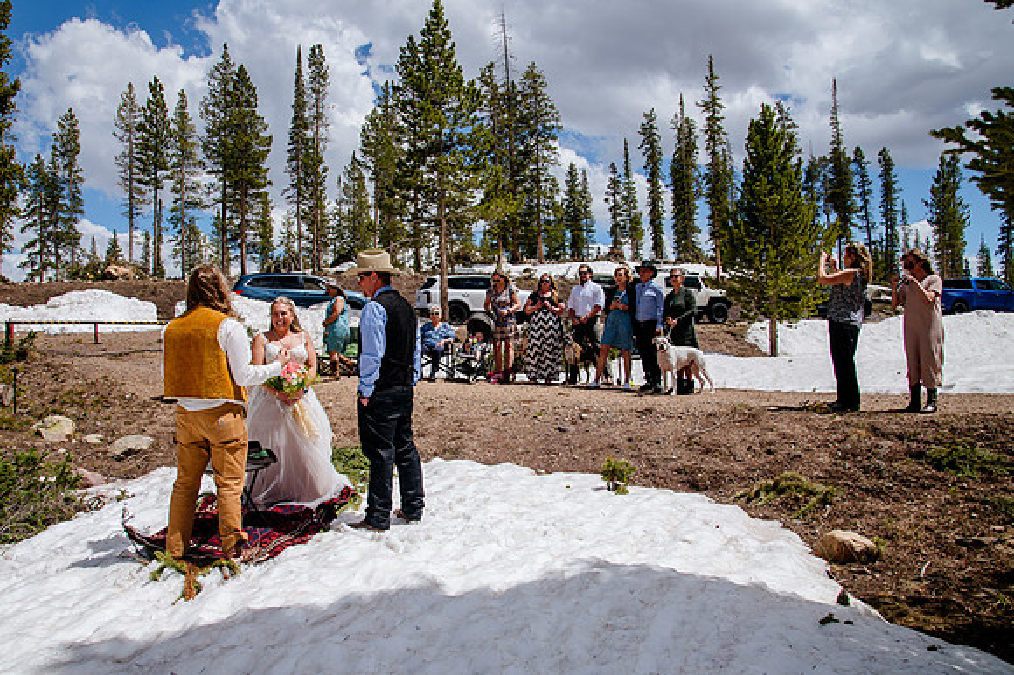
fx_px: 787
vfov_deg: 46.4
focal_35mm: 28
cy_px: 371
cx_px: 464
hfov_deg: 65.5
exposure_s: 1/640
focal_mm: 24
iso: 200
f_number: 8
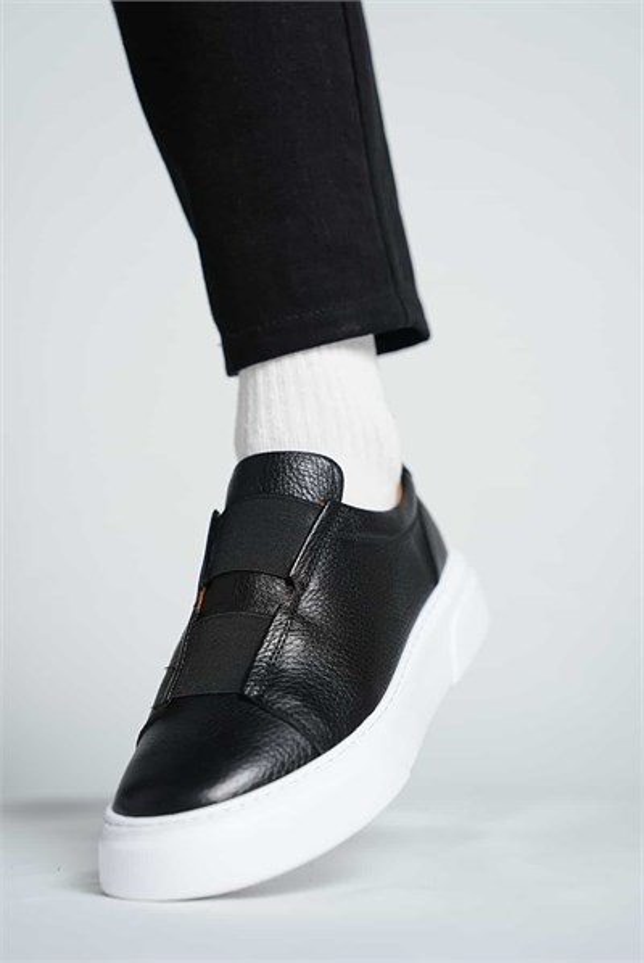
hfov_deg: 22.3
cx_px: 322
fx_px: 1633
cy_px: 482
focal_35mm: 61
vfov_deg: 32.9
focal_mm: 61
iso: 1000
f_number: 3.5
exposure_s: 1/200
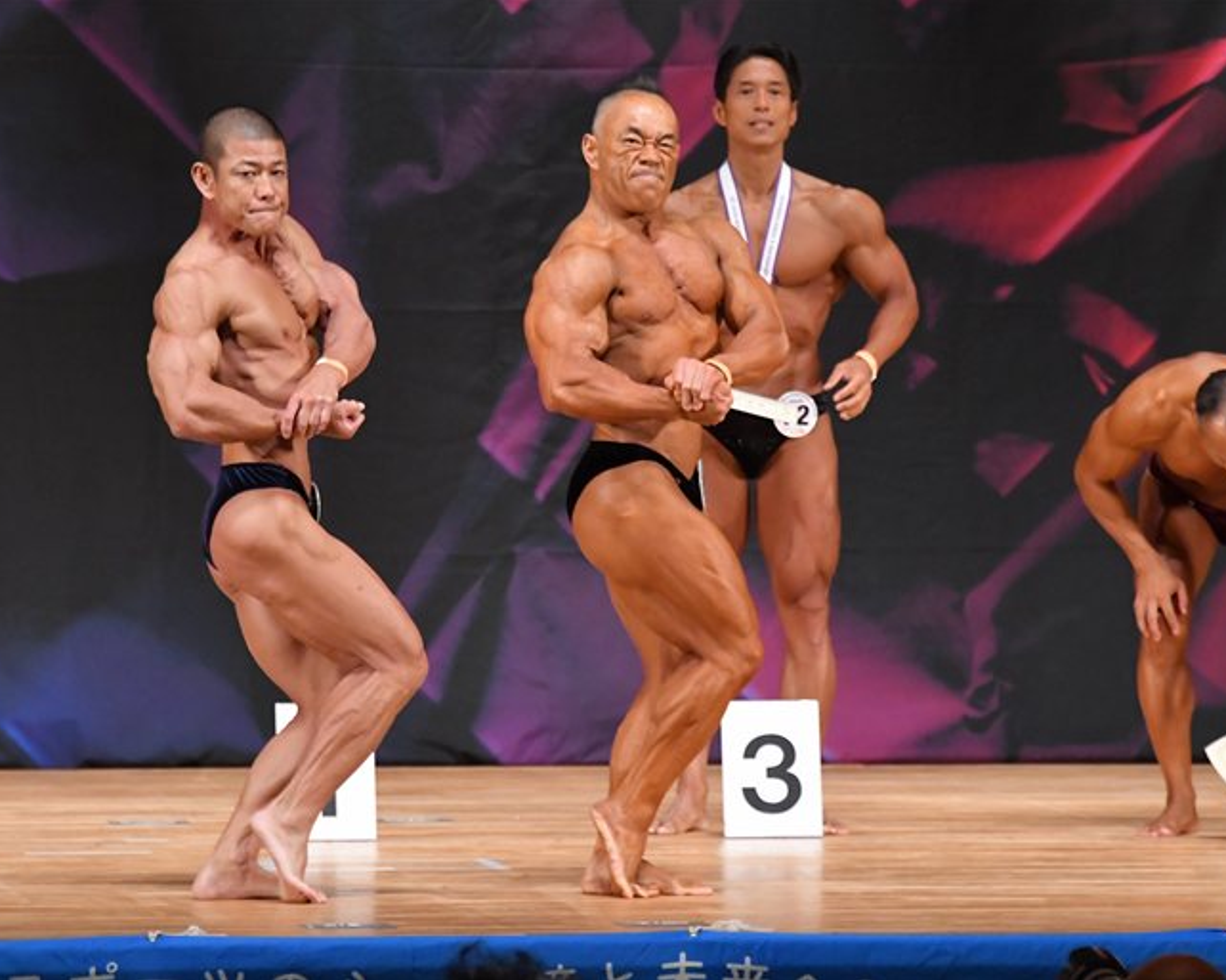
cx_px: 526
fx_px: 11098
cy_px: 489
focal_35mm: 306
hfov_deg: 6.3
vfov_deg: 5.1
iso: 5600
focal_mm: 180
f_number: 5.6
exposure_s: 1/400
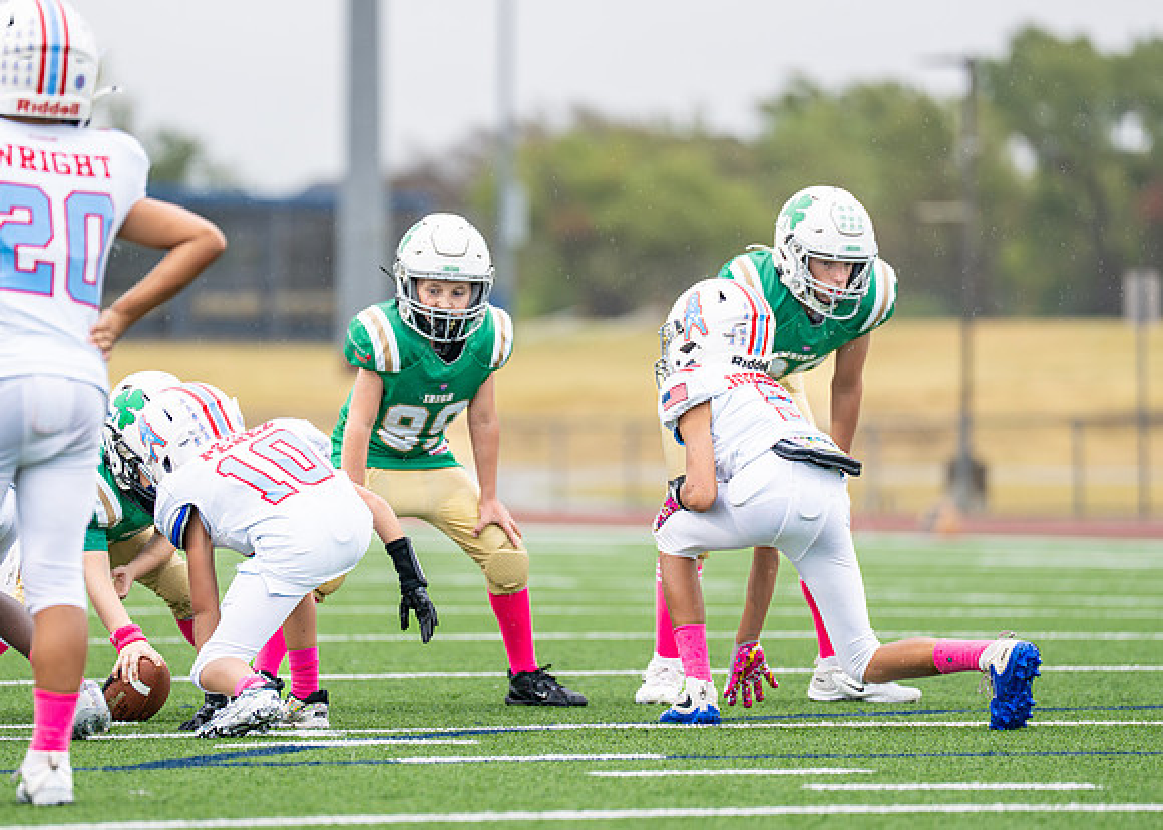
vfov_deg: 4.8
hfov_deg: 6.8
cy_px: 376
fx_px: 9827
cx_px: 462
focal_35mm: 298
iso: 400
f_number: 2.8
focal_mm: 200
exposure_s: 1/1000
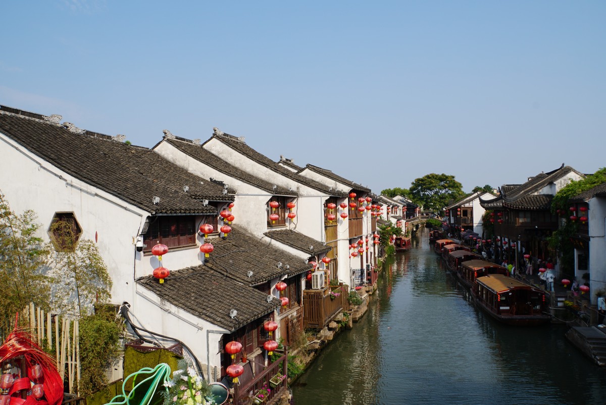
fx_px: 472
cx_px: 303
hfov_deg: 65.4
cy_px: 202
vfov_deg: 46.5
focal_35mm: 28
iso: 100
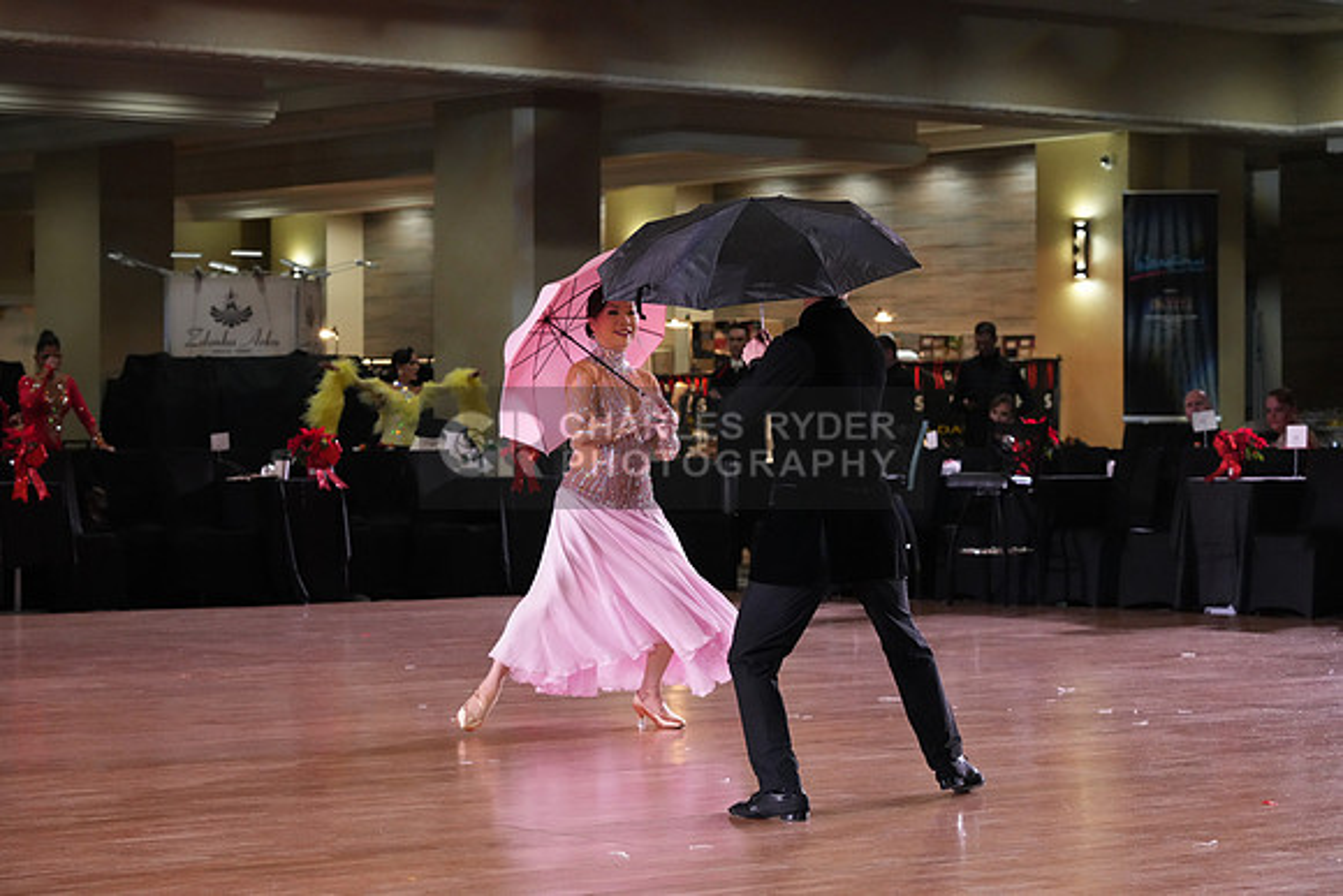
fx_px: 3582
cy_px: 448
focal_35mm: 96
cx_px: 672
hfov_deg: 21.2
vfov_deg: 14.3
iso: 5000
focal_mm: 96
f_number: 5.6
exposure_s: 1/320
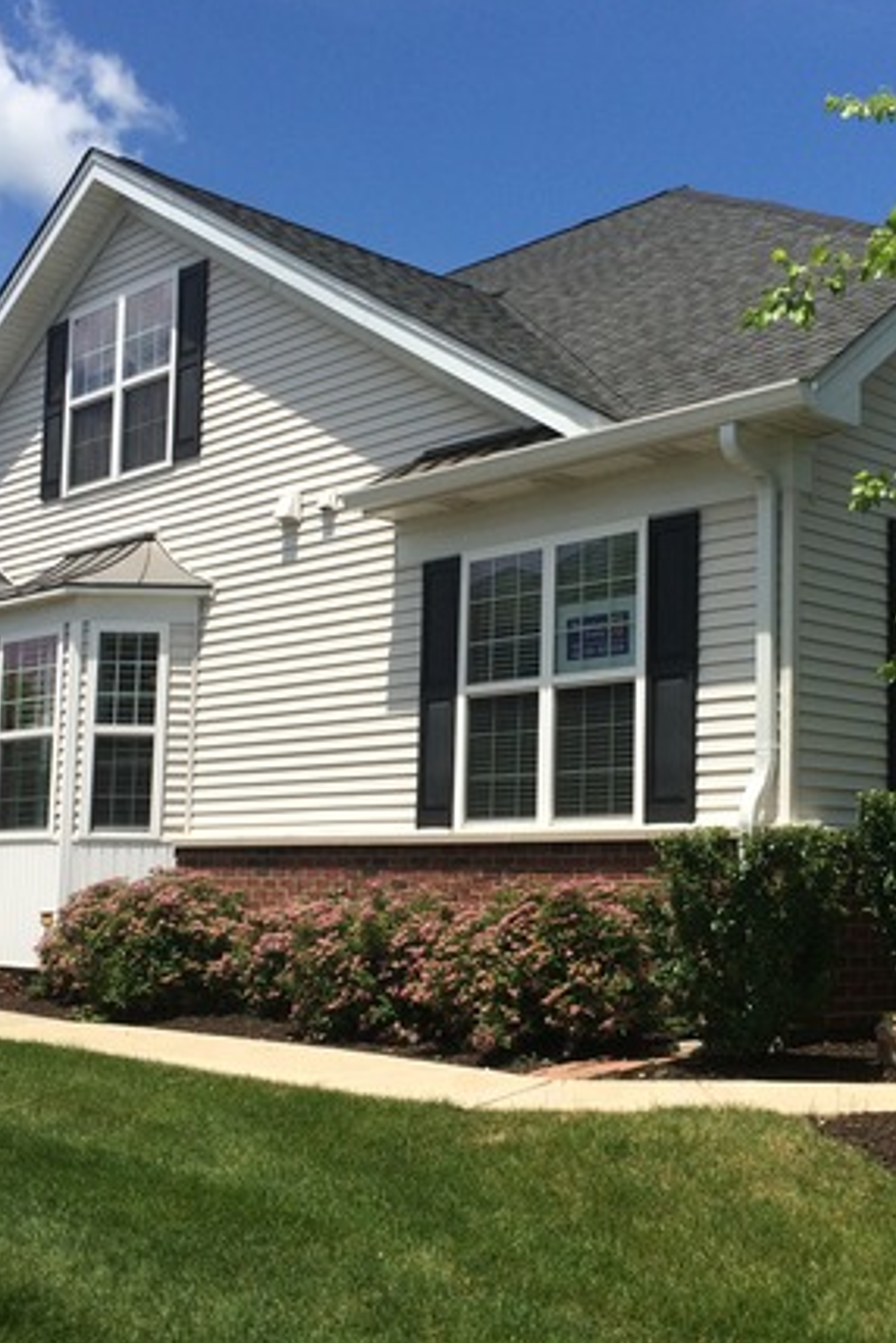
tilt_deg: +3.5
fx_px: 1680
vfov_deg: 43.6
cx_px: 545
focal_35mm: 45
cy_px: 711
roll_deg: -0.3
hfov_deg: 29.8
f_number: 2.2
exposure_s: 1/2740
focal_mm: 4.15
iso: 32
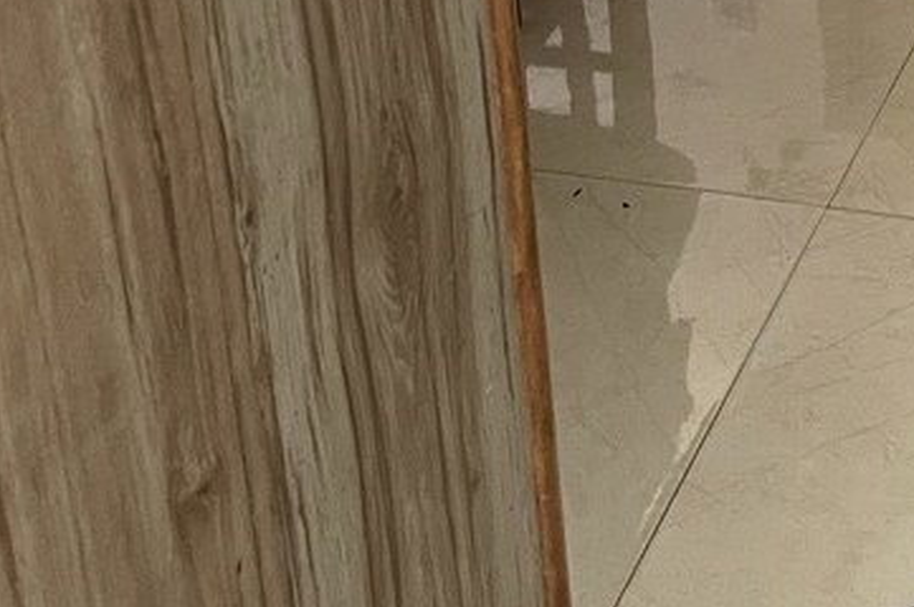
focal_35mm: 90
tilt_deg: -20.9
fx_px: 2283
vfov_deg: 14.1
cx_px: 1033
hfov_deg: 21.4
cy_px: -339
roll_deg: +1.1
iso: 400
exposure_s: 1/33
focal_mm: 4.2
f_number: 1.6
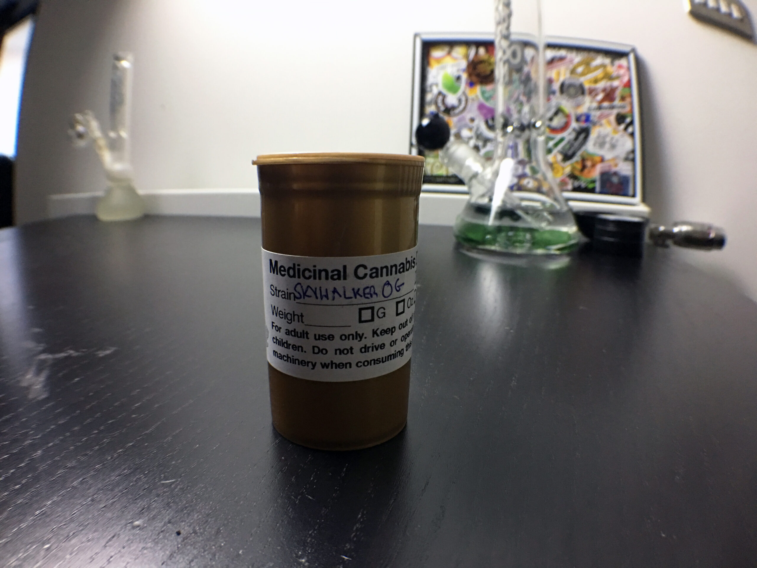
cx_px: 378
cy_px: 284
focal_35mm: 29
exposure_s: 1/10
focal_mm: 4.15
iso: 80
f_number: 2.2
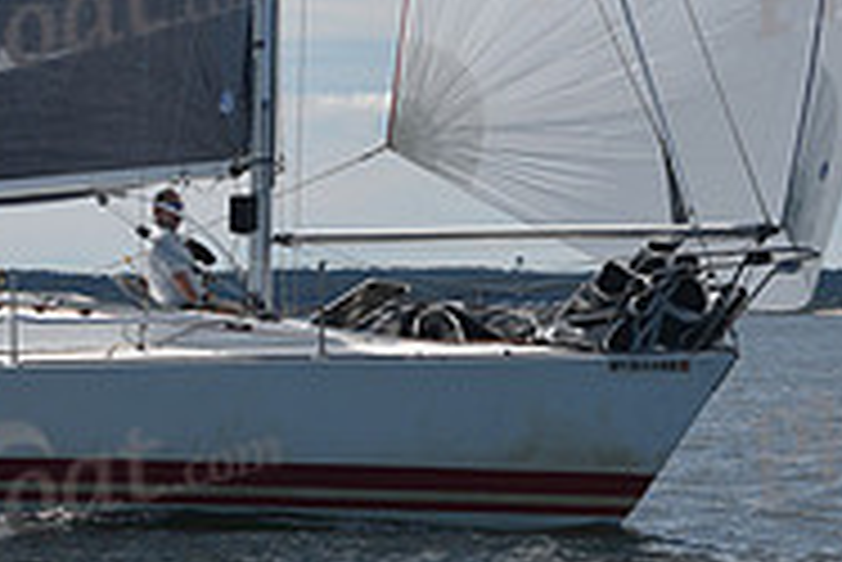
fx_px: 5079
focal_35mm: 217
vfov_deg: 6.3
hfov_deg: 9.5
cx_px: 518
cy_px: 218
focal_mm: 70
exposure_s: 1/500
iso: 200
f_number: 7.1
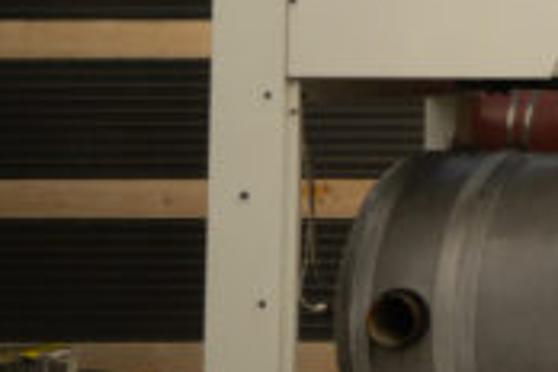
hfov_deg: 9.4
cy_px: -82
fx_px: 2743
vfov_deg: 7.7
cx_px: 1610
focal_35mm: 177
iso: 400
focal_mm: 30
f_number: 7.1
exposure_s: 1/80
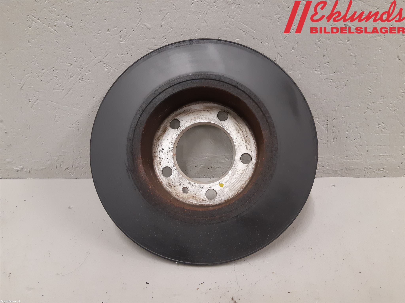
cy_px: 152
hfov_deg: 67.3
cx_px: 202
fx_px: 304
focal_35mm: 26
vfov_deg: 53.1
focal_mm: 3.93
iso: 160
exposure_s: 1/50
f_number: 1.7
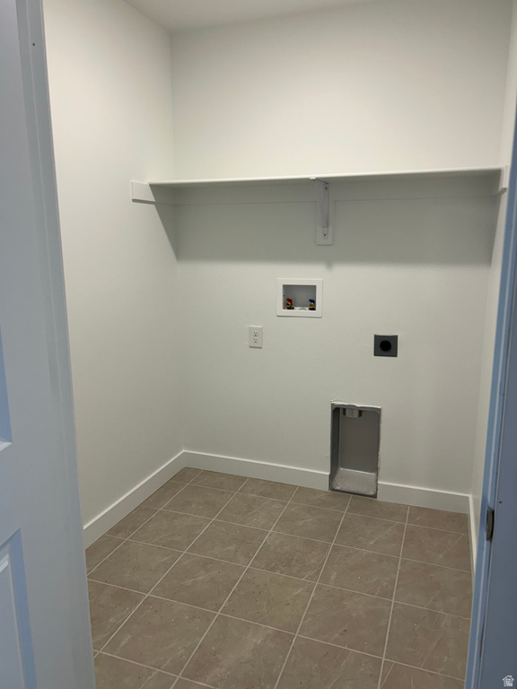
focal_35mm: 26
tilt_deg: -10.3
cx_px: 258
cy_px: 344
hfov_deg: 53.1
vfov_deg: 67.3
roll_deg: -0.3
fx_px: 518
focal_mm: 5.7
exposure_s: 1/120
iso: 64
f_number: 1.5
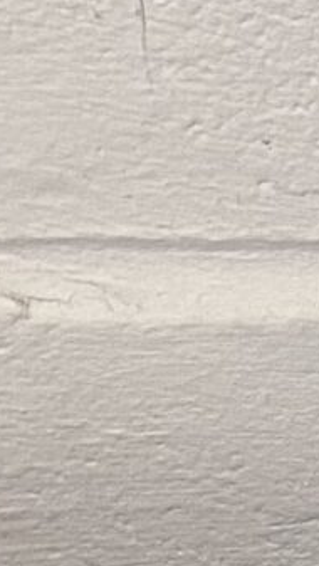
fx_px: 3227
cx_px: 1189
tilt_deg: -53.3
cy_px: 1460
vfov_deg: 8.9
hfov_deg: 5.1
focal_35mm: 215
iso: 64
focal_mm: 4.25
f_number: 1.8
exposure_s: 1/50
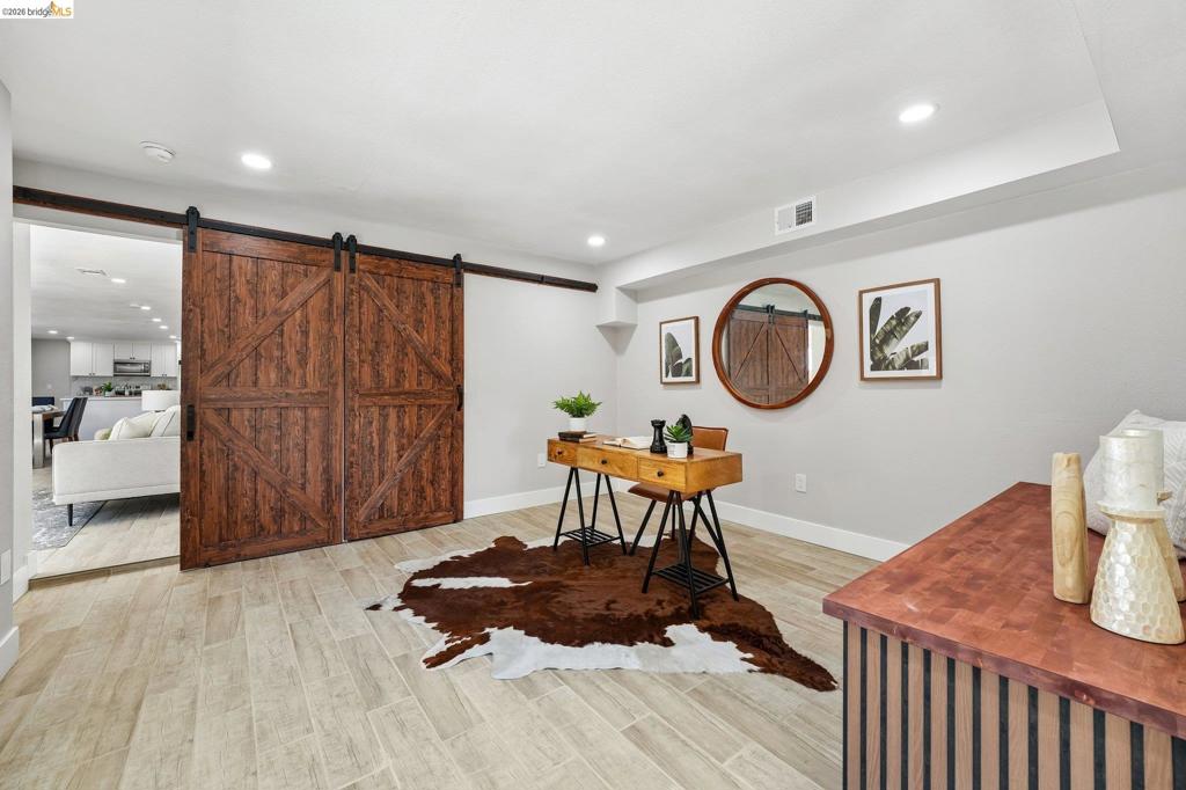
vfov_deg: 81.2
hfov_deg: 104.3
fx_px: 461
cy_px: 395
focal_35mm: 14
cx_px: 593
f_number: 8
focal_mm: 14
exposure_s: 1/30
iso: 640
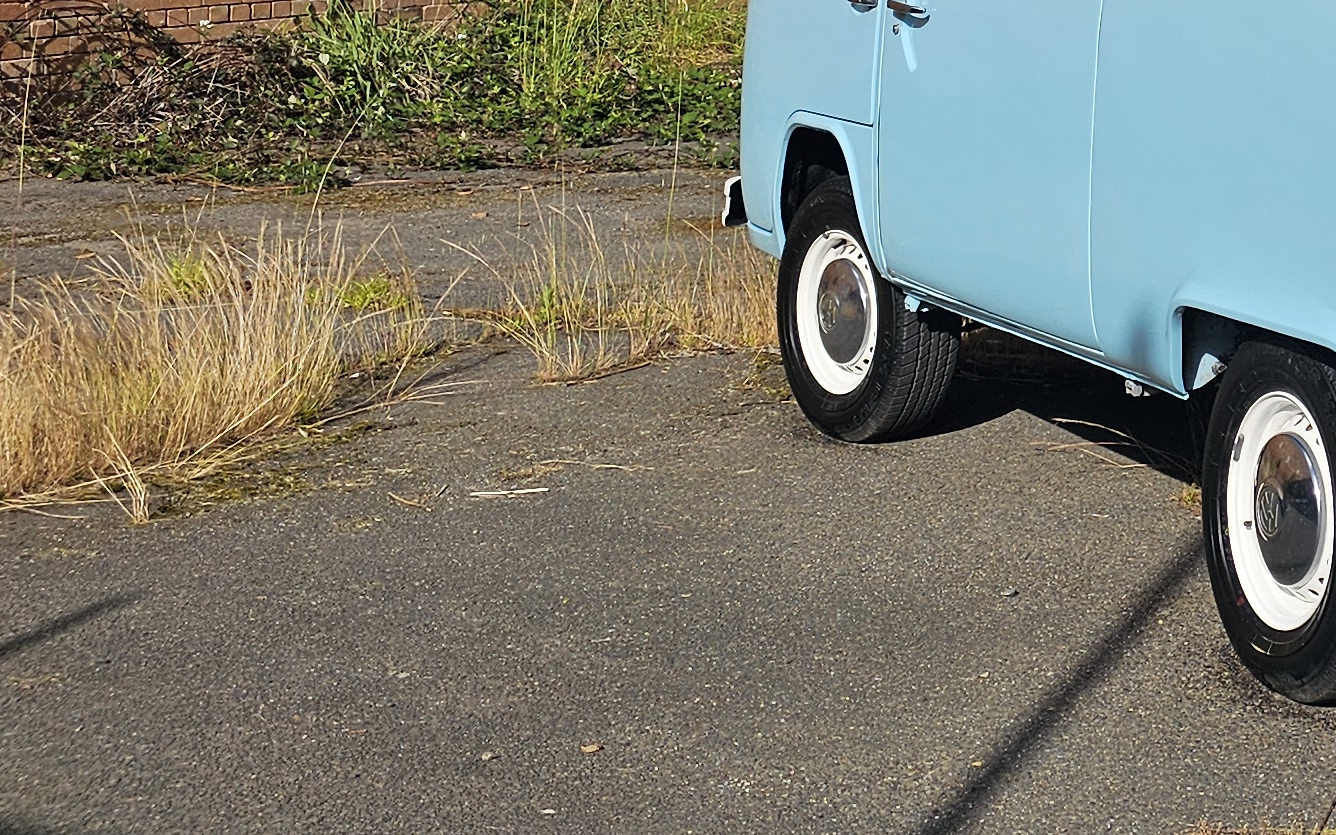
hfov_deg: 25.2
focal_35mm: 73
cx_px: 1634
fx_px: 2658
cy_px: -292
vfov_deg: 16.7
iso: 10
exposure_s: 1/1339
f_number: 1.7
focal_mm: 6.3
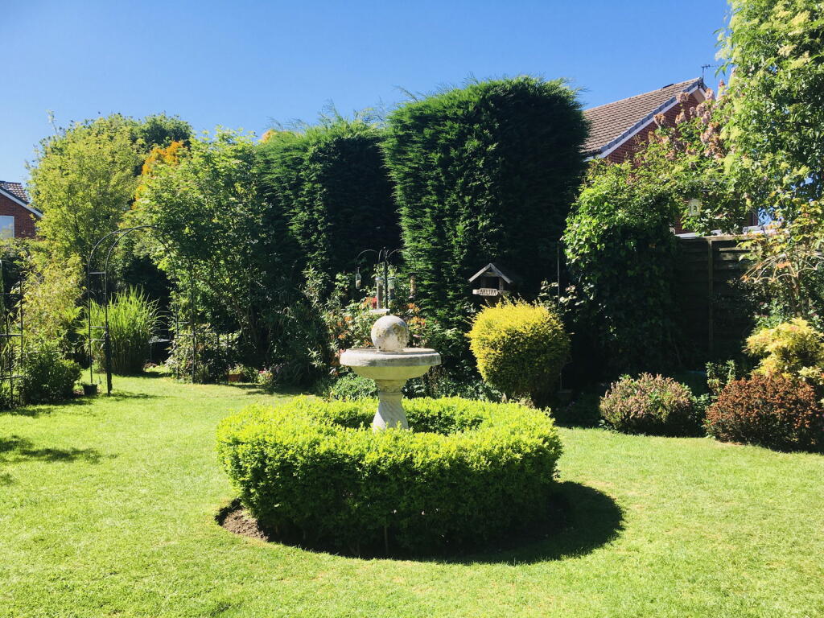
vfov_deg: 48.2
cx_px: 412
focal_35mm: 29
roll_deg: +0.6
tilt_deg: -0.6
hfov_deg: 61.7
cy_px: 309
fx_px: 690
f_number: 2.2
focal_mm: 4.15
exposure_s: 1/801
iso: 25
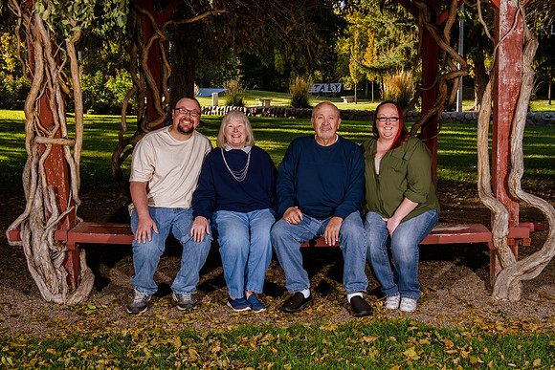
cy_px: 187
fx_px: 734
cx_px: 294
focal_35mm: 48
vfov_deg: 28.3
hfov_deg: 41.4
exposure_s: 1/200
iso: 500
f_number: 8
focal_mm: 42
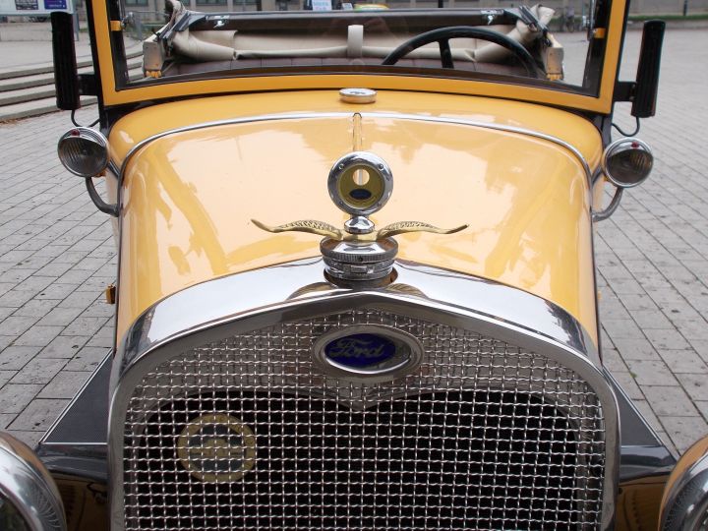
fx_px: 798
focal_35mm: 39
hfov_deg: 47.9
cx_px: 354
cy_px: 266
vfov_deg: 36.8
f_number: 3.9
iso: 80
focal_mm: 6.9
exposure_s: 1/250
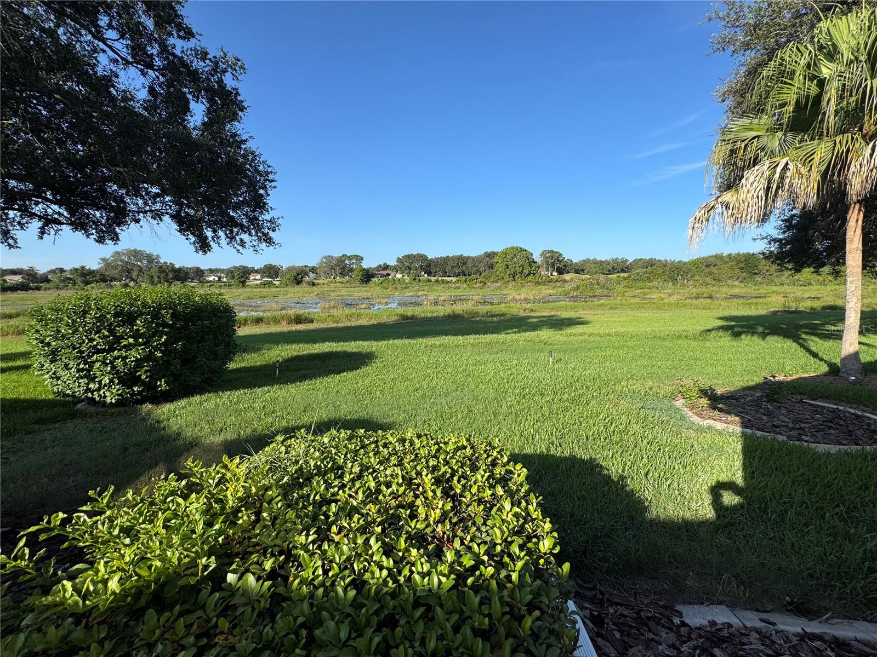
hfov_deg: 102.1
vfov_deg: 85.7
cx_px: 438
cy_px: 328
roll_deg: +0.7
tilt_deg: -8.5
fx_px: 355
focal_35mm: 14
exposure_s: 1/1370
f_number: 2.2
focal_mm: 2.22
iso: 50
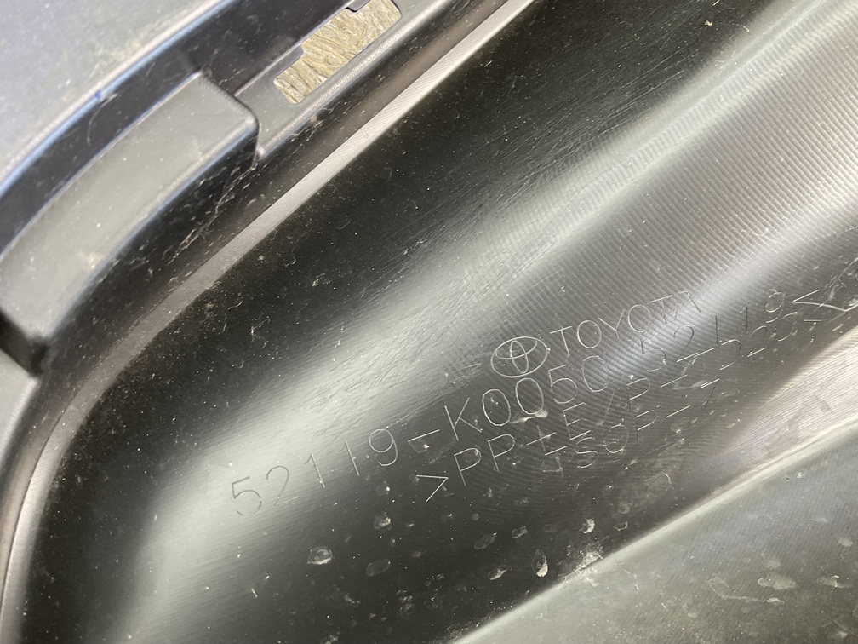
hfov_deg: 61.7
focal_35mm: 29
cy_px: 322
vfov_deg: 48.2
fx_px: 719
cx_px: 429
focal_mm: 3
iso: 64
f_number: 1.8
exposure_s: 1/50
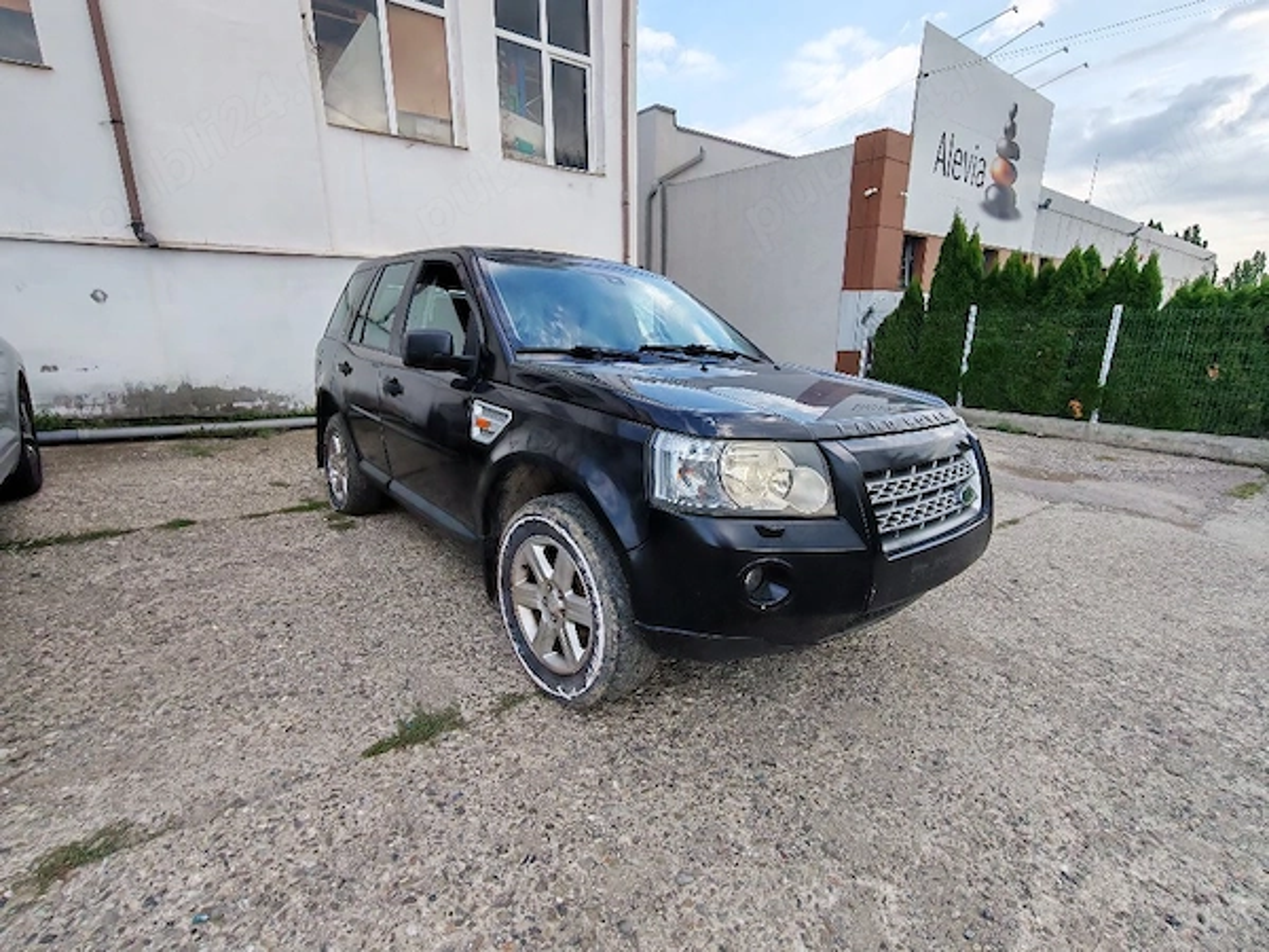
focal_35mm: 16
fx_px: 587
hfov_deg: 94.5
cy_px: 476
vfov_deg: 78.1
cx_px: 634
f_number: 2.2
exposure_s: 1/667
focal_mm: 1.96
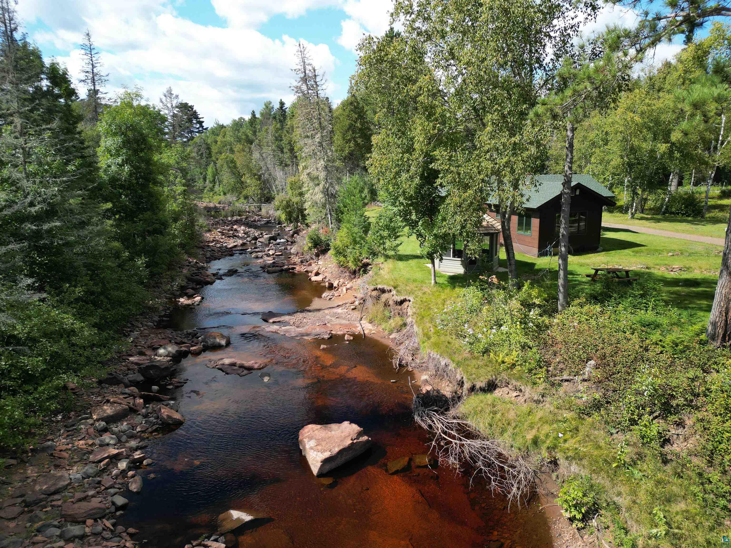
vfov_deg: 56.8
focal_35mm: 24
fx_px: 507
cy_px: 274
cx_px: 366
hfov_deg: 71.6
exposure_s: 1/160
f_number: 1.7
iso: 100
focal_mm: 6.72
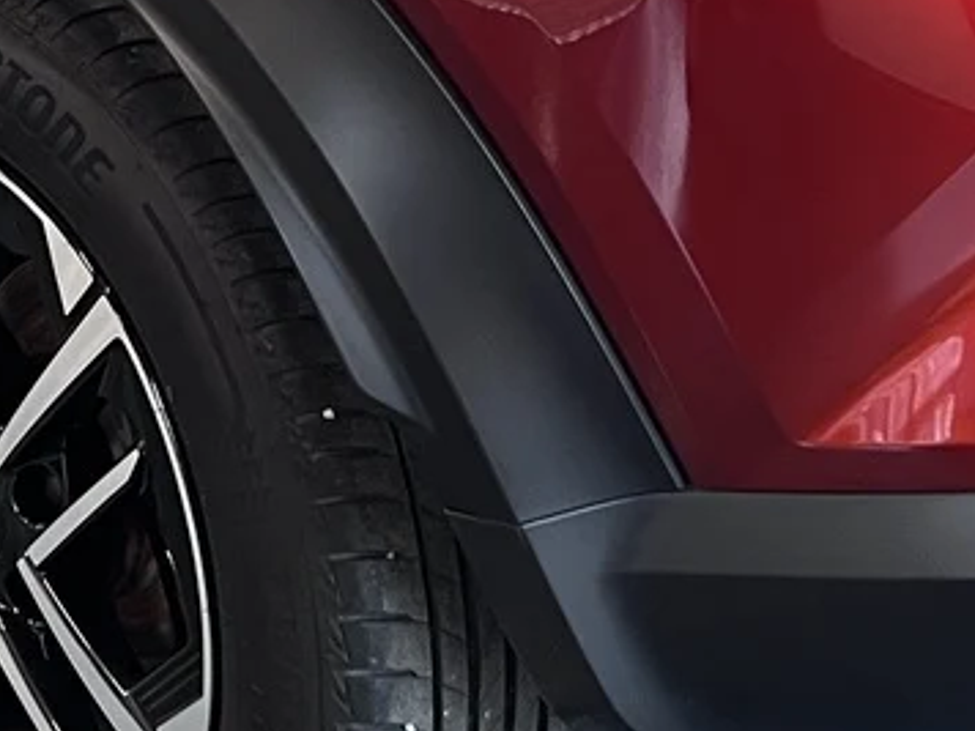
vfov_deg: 11.8
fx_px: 3295
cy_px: -523
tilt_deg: -10.5
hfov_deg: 16.8
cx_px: 364
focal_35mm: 117
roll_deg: +0.3
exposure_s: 1/60
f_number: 1.5
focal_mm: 5.7
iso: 250
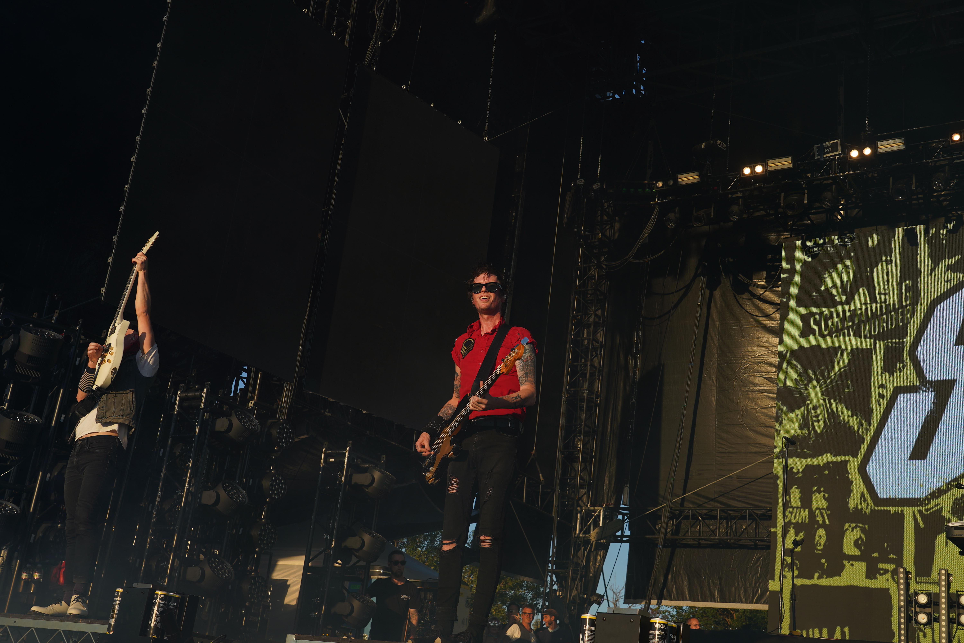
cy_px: 322
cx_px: 482
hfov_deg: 46.4
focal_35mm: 42
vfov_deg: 31.9
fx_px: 1125
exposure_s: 1/200
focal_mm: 42
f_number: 8
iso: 100
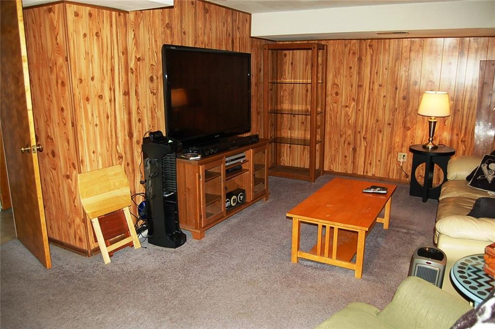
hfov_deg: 67.4
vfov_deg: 47.8
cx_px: 248
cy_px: 164
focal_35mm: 27
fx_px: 371
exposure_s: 1/60
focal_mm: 18
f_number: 3.5
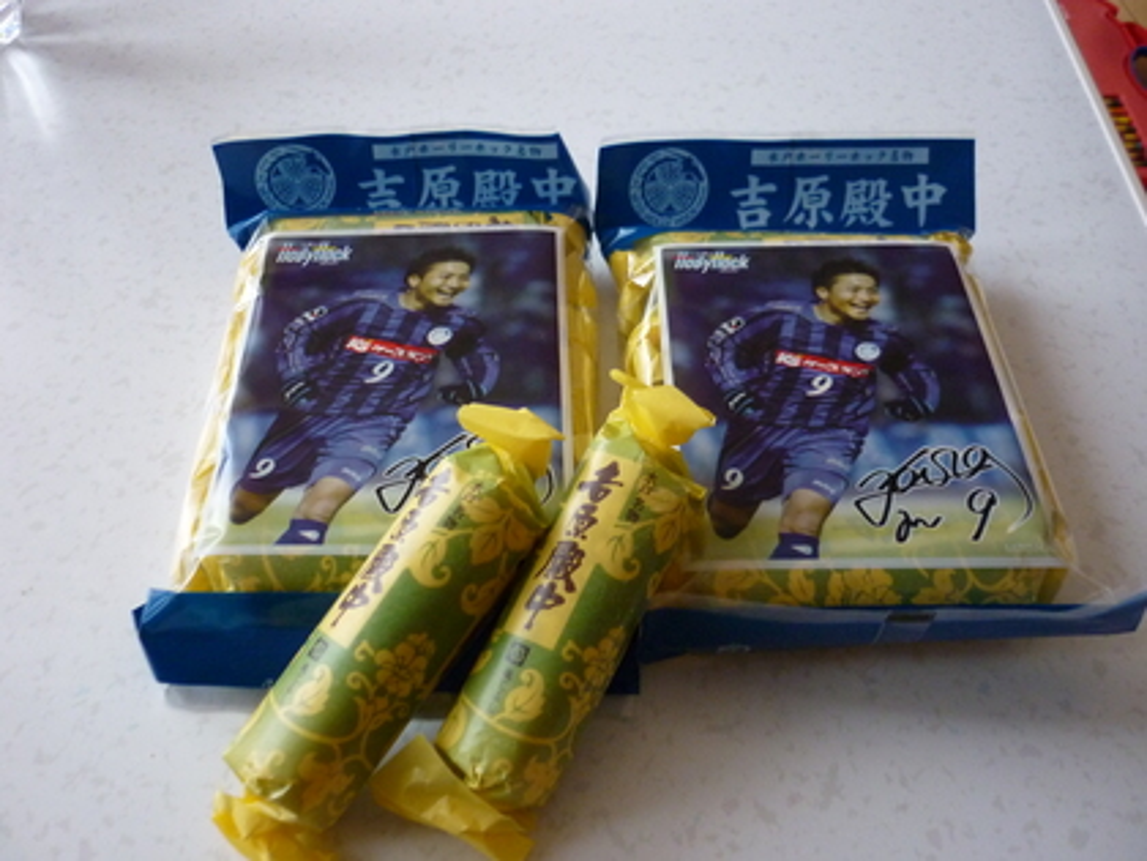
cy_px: 430
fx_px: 1093
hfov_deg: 55.4
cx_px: 574
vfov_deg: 42.9
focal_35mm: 33
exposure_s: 1/30
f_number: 2.8
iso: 400
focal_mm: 5.5
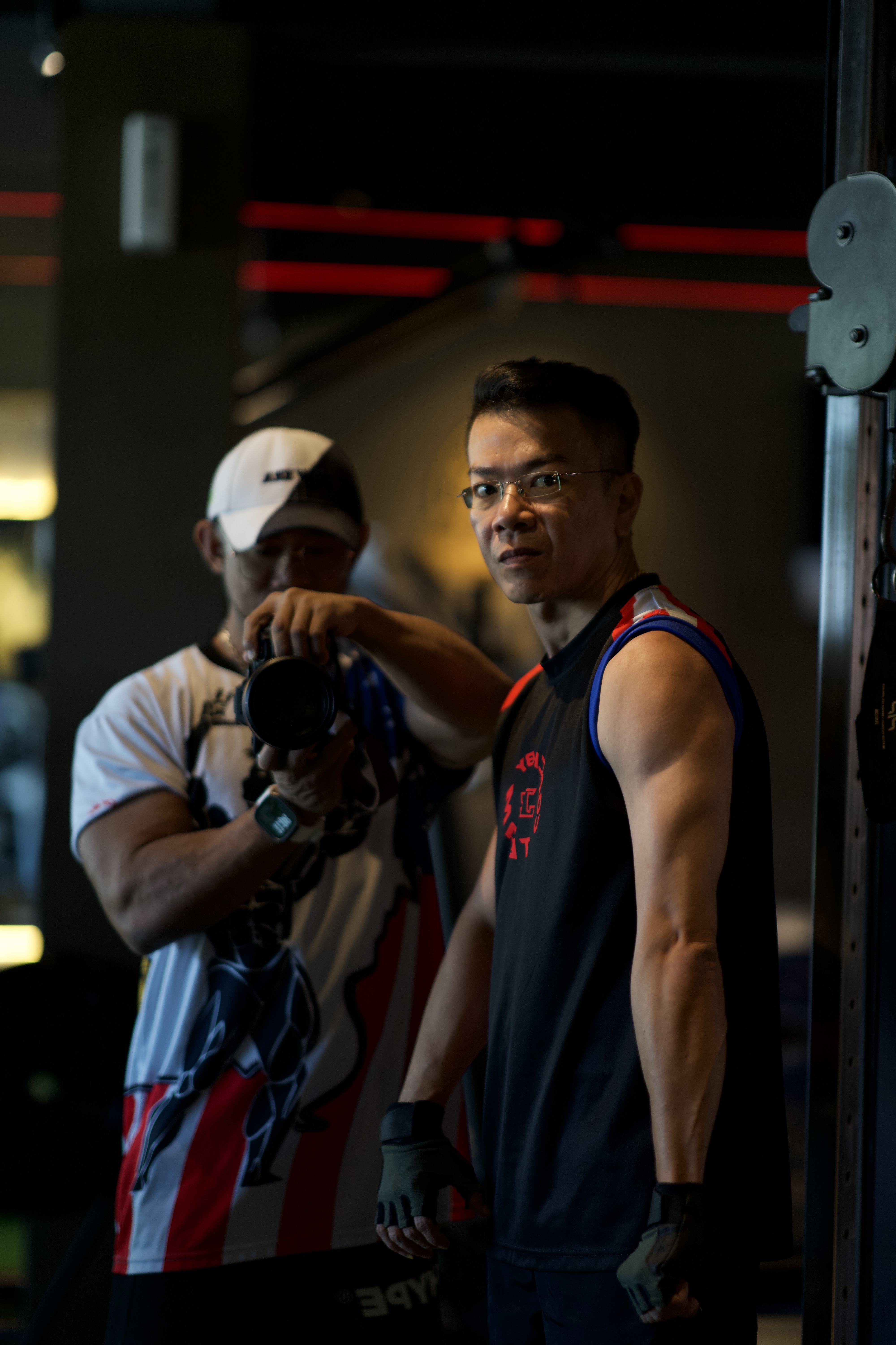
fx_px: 3173
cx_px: 448
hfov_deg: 16.1
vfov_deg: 23.9
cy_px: 672
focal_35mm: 85
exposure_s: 1/400
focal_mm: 85
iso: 400
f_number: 1.4
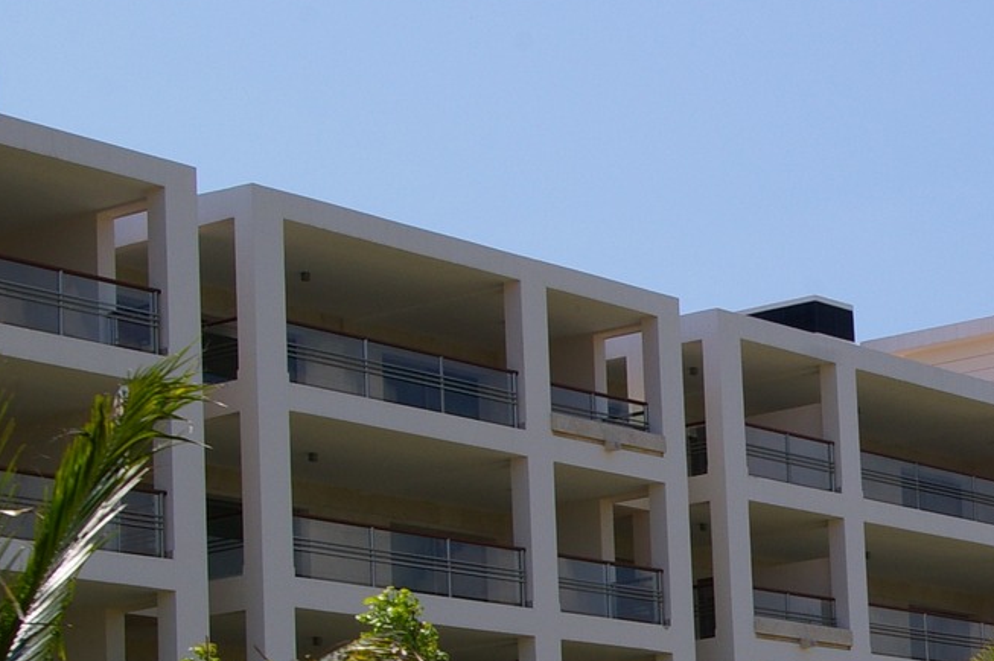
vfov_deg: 11.2
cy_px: 617
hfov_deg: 16.3
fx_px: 3344
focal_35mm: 121
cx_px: 1126
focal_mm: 33
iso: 200
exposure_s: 1/250
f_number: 13
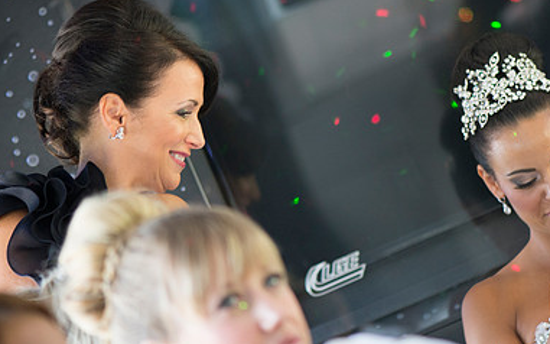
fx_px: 2443
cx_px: 319
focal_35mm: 163
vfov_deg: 8.0
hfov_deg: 12.8
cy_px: 158
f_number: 2.8
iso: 1600
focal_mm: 105
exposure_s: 1/80
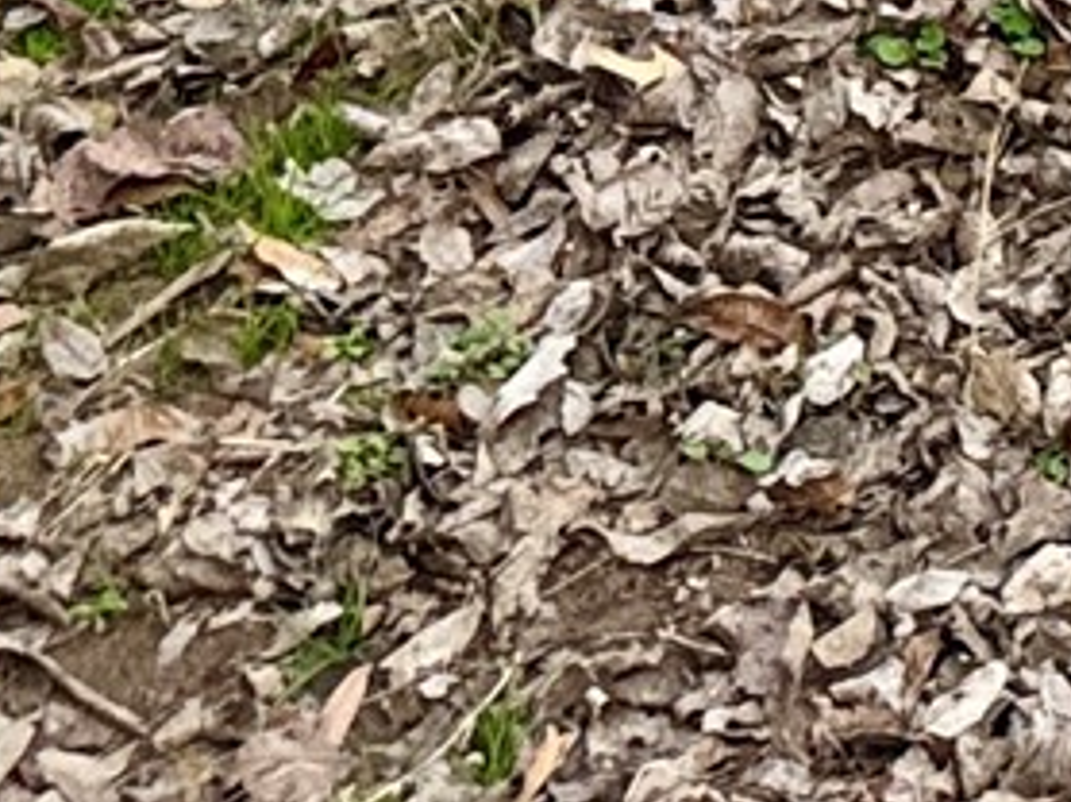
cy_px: -1905
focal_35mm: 177
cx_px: 2531
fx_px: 5472
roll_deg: -0.1
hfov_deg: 9.9
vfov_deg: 7.1
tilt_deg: -8.8
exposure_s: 1/105
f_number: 1.78
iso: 200
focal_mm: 6.76
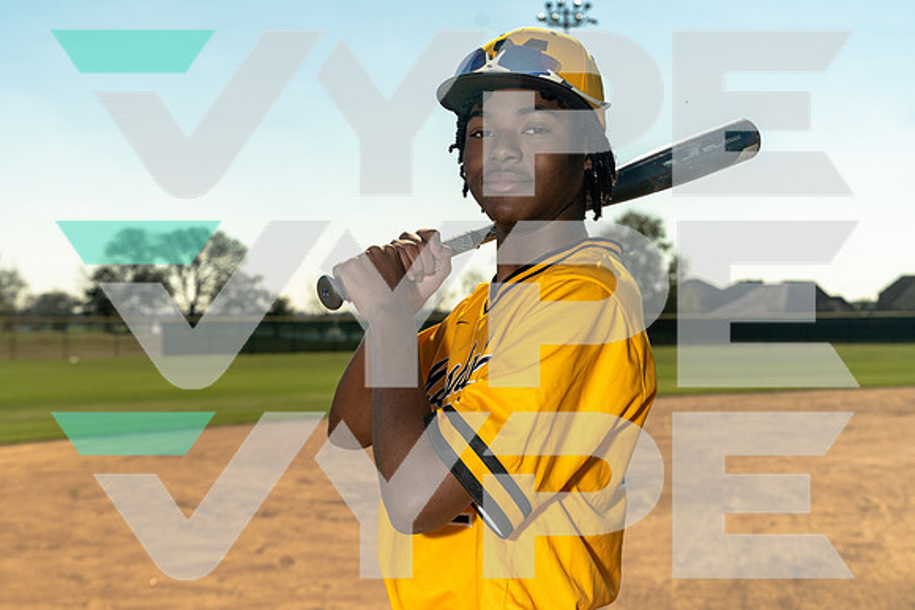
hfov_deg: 41.1
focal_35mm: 48
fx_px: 1220
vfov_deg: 28.1
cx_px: 458
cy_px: 305
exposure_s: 1/200
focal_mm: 48
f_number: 5.6
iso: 500
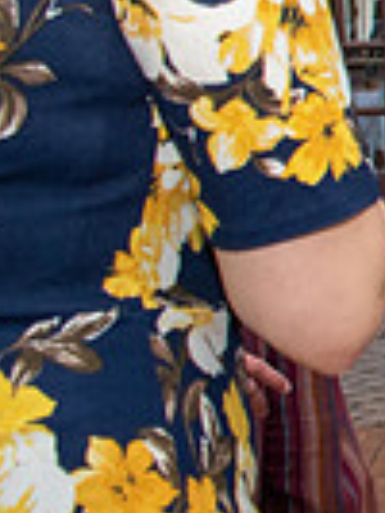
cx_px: 1028
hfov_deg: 10.5
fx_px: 1673
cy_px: 133
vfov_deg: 17.3
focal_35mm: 113
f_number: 5
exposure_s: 1/100
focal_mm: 18
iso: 800
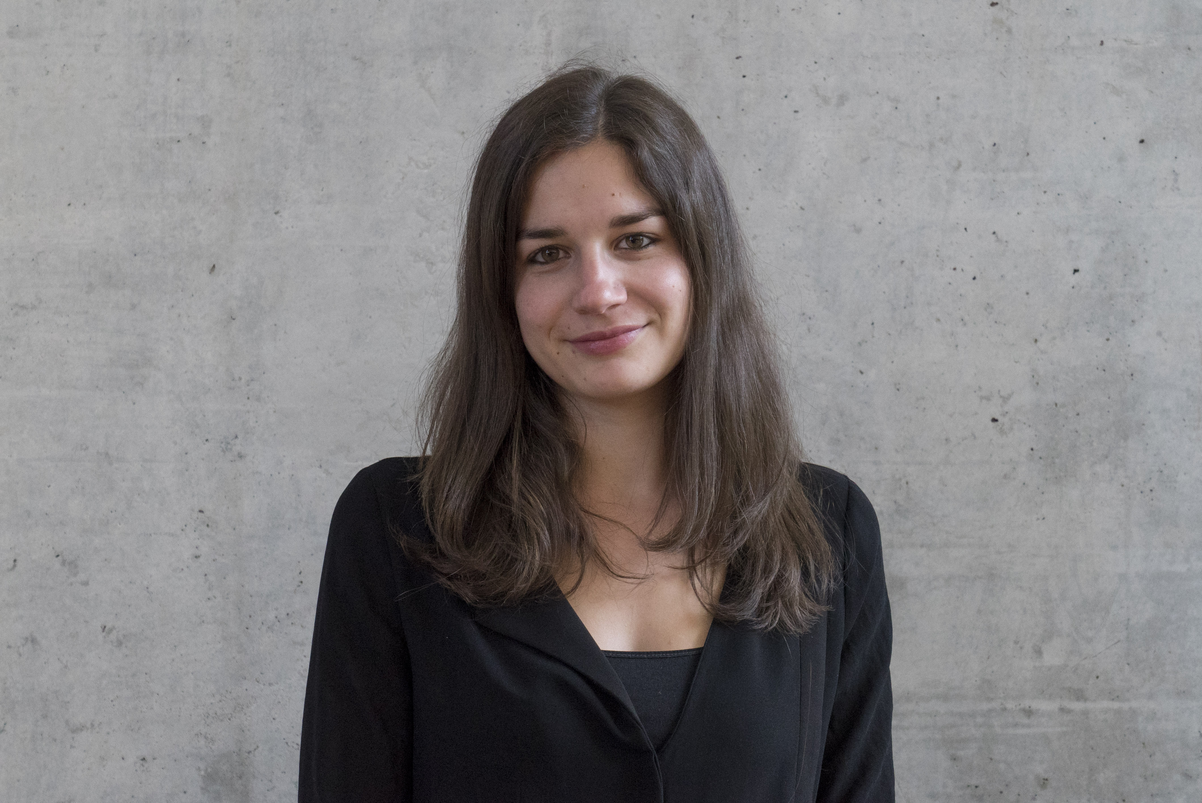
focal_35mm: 70
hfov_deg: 28.8
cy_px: 402
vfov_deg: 19.5
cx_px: 601
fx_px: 2338
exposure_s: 1/250
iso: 10000
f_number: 9
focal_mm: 70
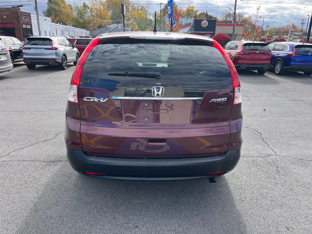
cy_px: 117
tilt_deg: -17.0
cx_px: 156
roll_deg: -1.2
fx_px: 234
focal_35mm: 26
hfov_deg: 67.3
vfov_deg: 53.1
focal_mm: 5.1
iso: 50
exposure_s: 1/1140
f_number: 1.6
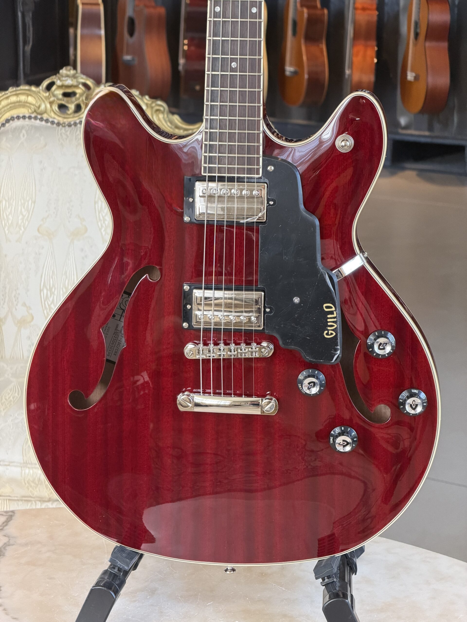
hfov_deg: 14.8
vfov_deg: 19.6
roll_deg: -0.9
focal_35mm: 100
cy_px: 311
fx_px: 1799
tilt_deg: -12.6
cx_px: 234
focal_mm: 16.89
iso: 400
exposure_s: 1/110
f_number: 2.8
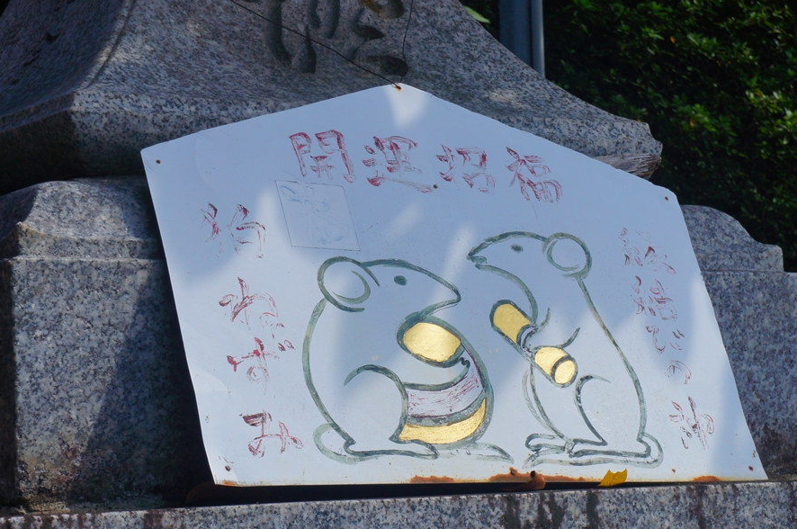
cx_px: 420
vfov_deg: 12.2
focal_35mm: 112
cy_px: 301
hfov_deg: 18.3
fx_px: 2469
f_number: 13
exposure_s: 1/250
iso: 200
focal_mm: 55
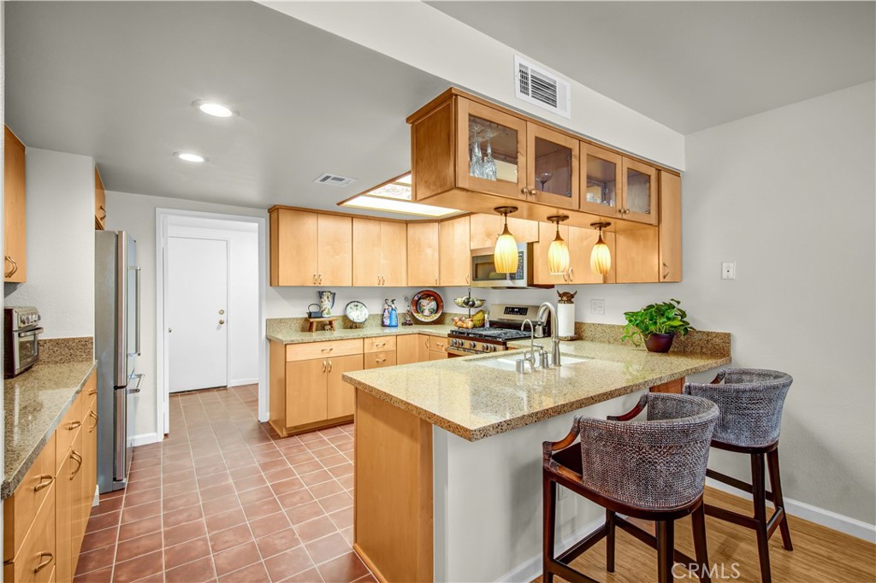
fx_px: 365
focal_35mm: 15
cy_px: 292
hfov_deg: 100.4
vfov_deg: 77.3
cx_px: 438
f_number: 8
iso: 400
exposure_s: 1/5
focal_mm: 10
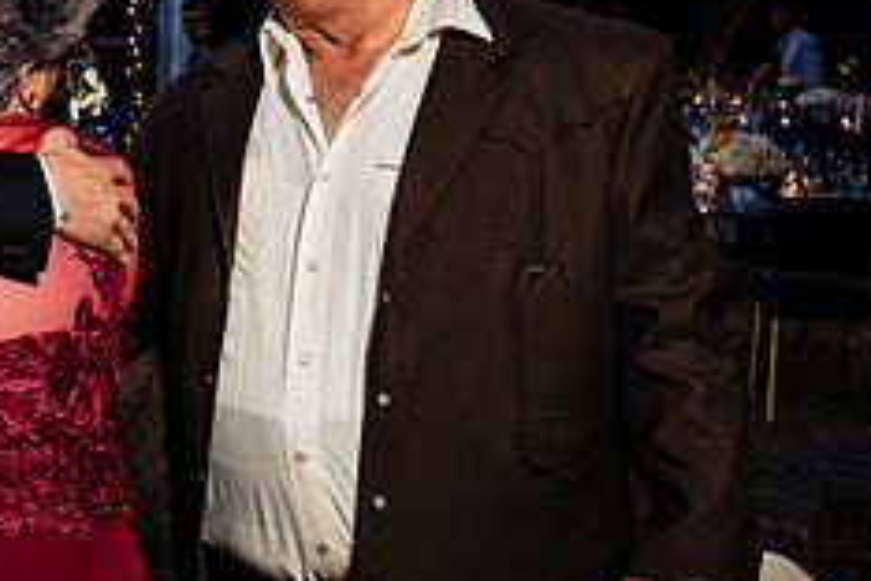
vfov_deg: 12.5
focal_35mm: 109
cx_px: -78
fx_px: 2637
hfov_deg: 18.1
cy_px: 188
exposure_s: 1/200
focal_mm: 44
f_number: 6.3
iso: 1250
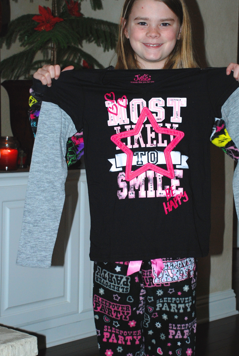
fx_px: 814
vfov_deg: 24.7
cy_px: 165
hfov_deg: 16.7
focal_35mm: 82
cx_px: 135
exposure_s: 1/60
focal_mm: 40
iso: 200
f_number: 4.5
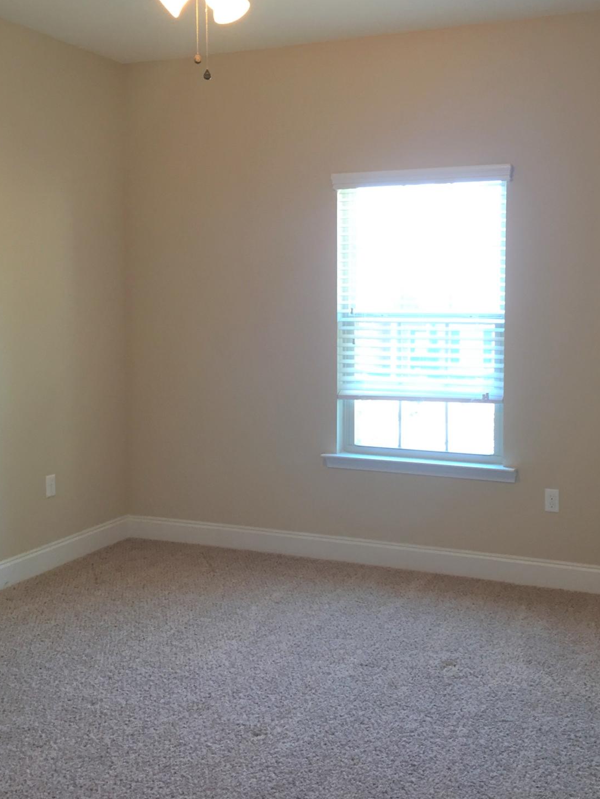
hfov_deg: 35.9
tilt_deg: -2.8
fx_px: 924
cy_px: 346
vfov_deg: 46.7
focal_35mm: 40
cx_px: 337
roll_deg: -0.1
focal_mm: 4.15
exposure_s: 1/30
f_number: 2.2
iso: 80
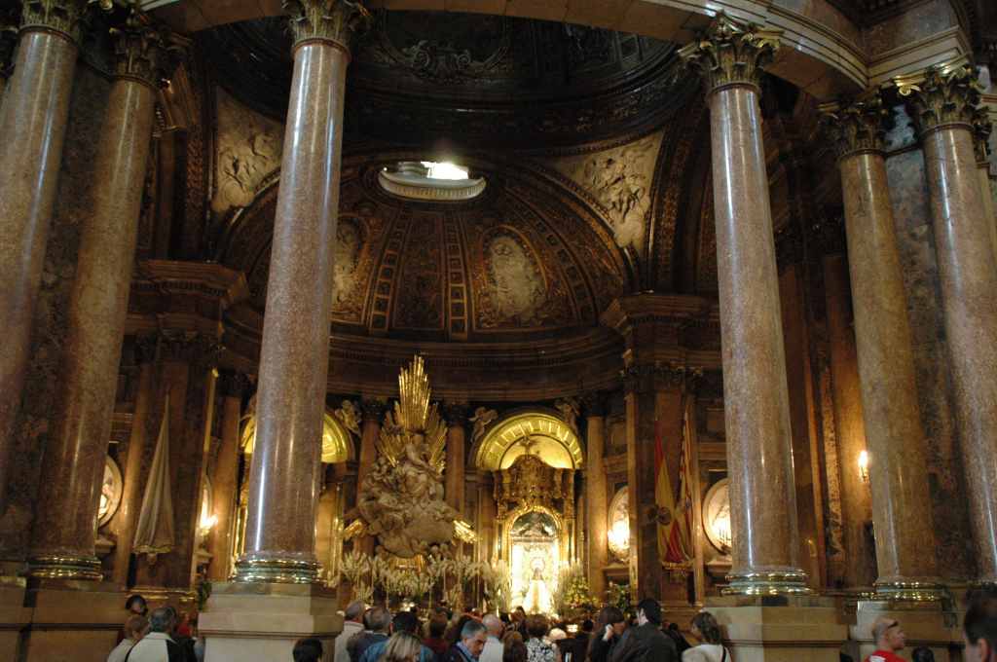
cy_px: 331
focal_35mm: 33
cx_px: 498
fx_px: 913
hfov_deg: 57.3
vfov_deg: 39.9
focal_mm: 22
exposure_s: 1/20
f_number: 3.8
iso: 1600
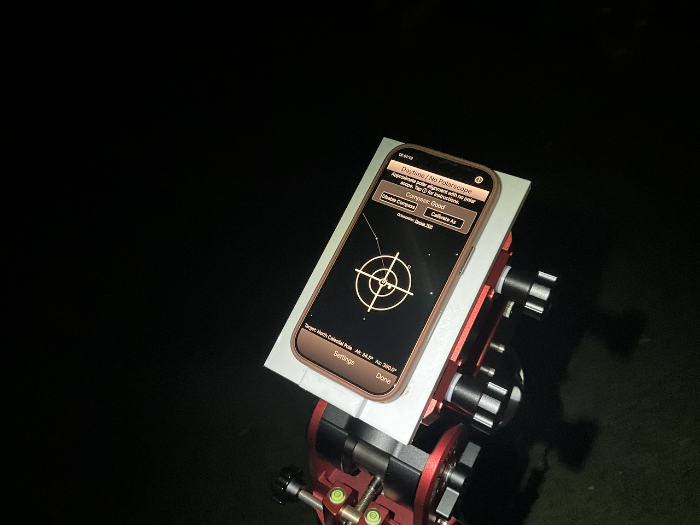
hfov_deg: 61.7
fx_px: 586
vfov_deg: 48.2
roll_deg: +2.0
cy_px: 262
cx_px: 350
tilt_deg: -37.9
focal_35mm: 29
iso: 400
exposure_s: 1/30
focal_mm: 3
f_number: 1.8
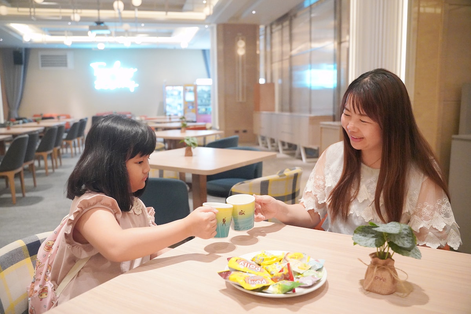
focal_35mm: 28
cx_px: 236
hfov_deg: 65.5
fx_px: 366
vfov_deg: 46.4
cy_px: 157
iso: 12800
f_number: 3.5
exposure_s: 1/160
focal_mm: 28
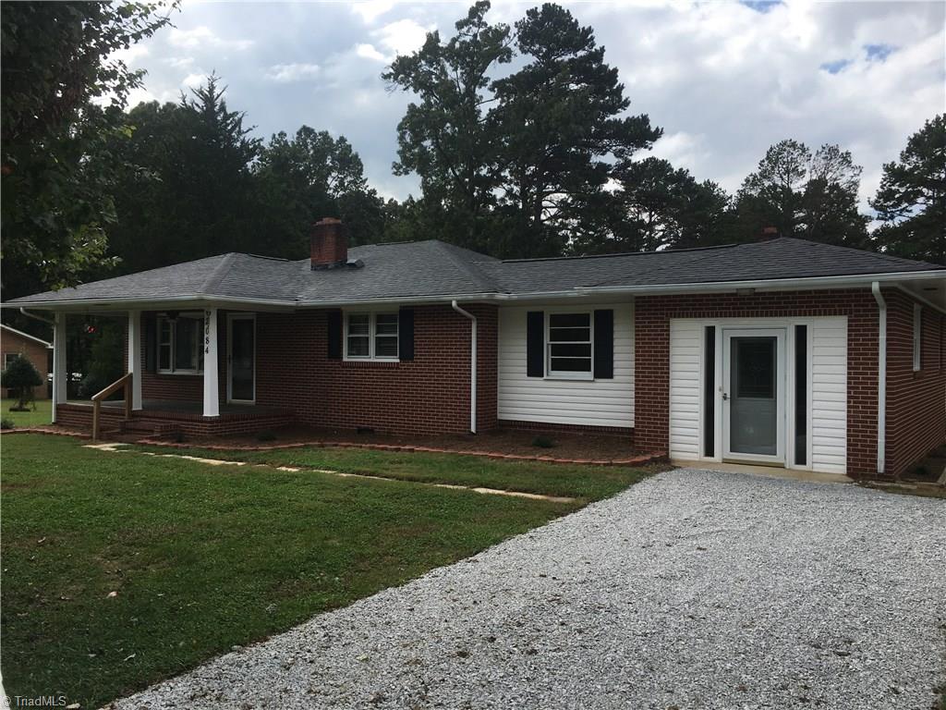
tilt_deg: +0.7
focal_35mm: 29
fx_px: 793
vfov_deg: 48.2
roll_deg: +0.1
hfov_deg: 61.7
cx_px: 473
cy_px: 355
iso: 25
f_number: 2.2
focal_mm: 4.15
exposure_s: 1/1570
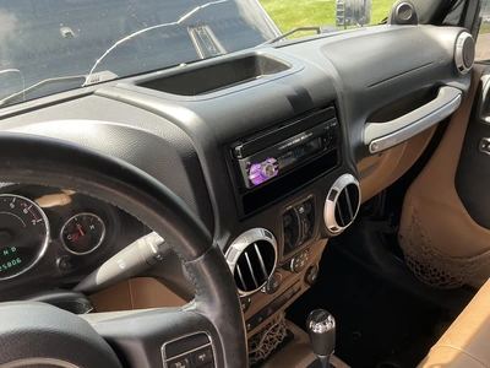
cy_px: 184
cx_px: 245
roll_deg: +1.9
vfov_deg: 49.7
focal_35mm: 28
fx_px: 396
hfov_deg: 63.4
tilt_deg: -30.5
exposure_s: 1/122
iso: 25
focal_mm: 3
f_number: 1.8
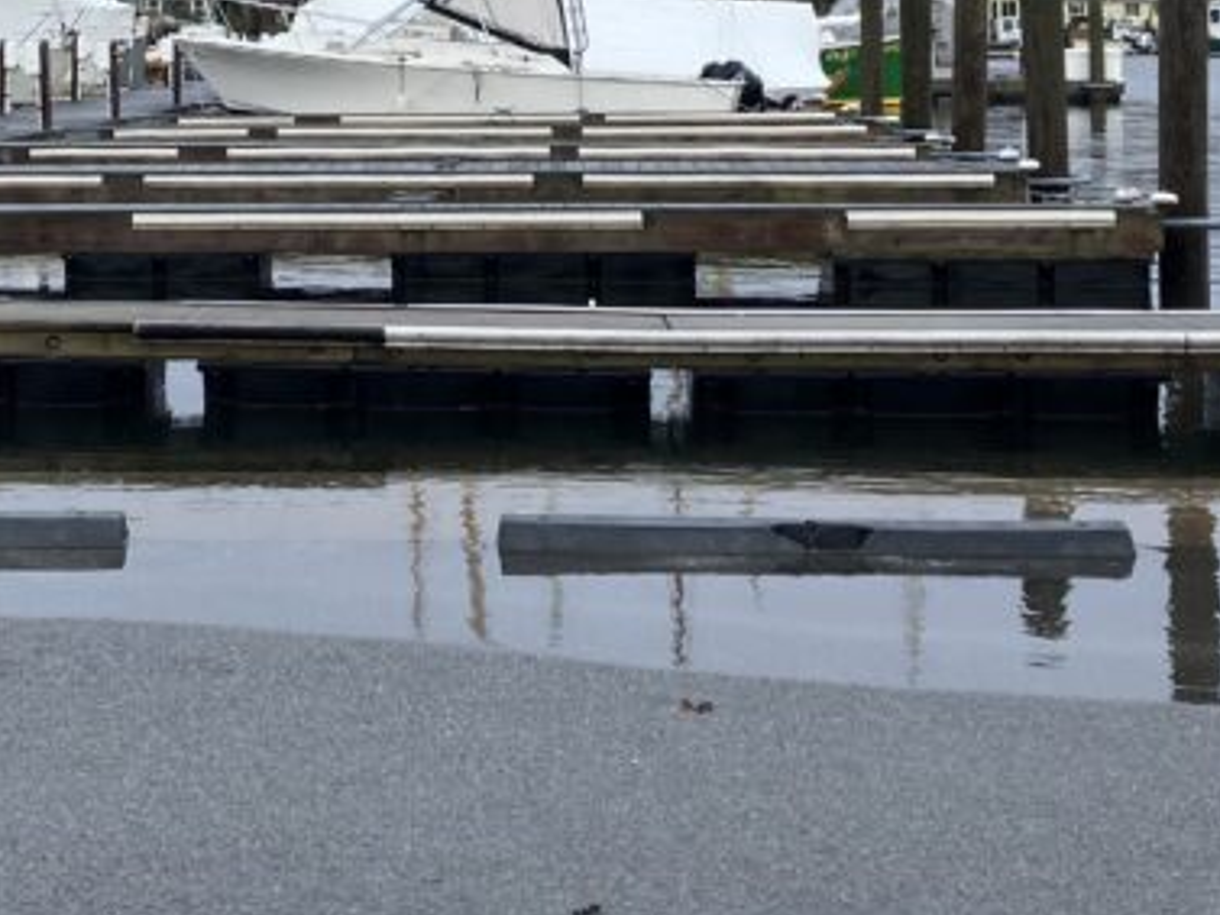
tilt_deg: +1.5
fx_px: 2679
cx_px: 278
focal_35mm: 76
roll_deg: +0.8
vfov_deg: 18.9
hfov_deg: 25.3
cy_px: -3
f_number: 1.8
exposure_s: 1/600
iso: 32
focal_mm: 3.99
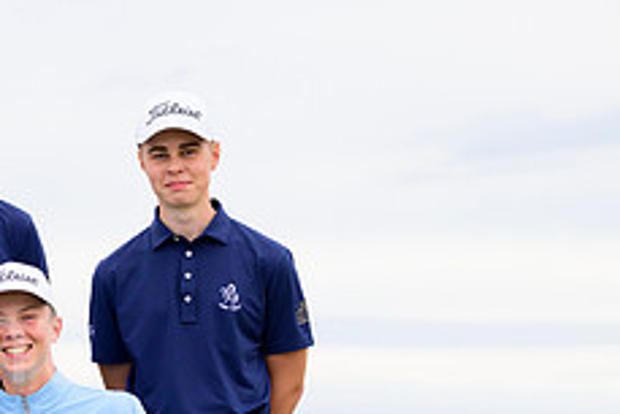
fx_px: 5239
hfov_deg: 6.7
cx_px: -89
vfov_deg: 4.5
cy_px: 515
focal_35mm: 304
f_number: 6.3
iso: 800
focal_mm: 120
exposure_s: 1/800
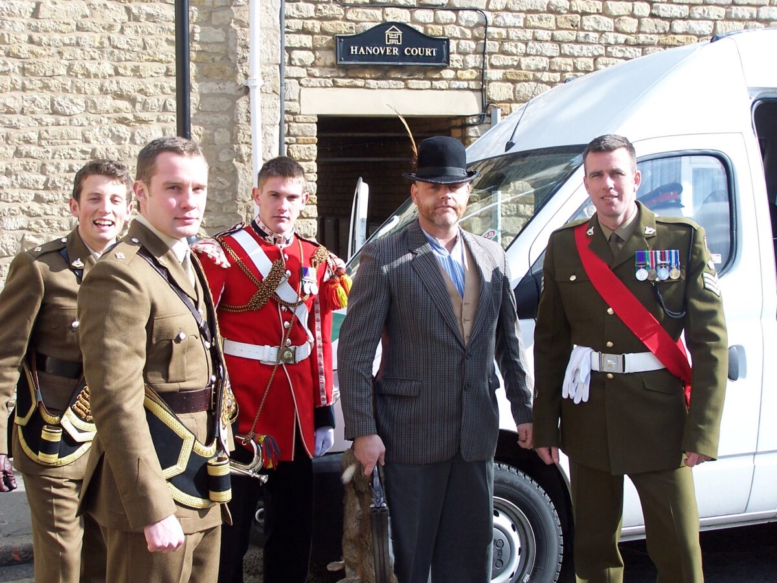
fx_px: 1437
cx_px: 388
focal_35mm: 64
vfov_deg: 22.9
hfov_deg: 30.3
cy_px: 292
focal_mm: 10.7
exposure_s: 1/350
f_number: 3.2
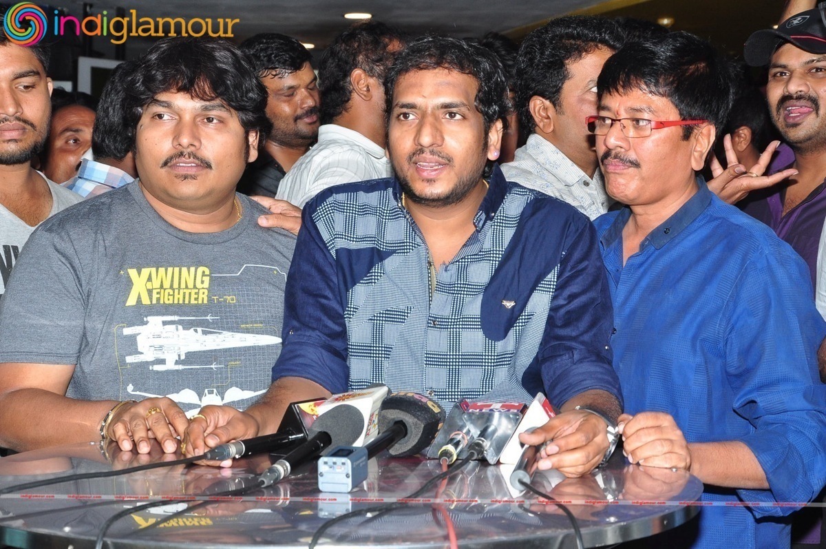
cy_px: 274
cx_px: 413
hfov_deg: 26.0
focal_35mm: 78
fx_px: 1787
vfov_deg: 17.4
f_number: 9
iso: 500
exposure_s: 1/125
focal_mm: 52
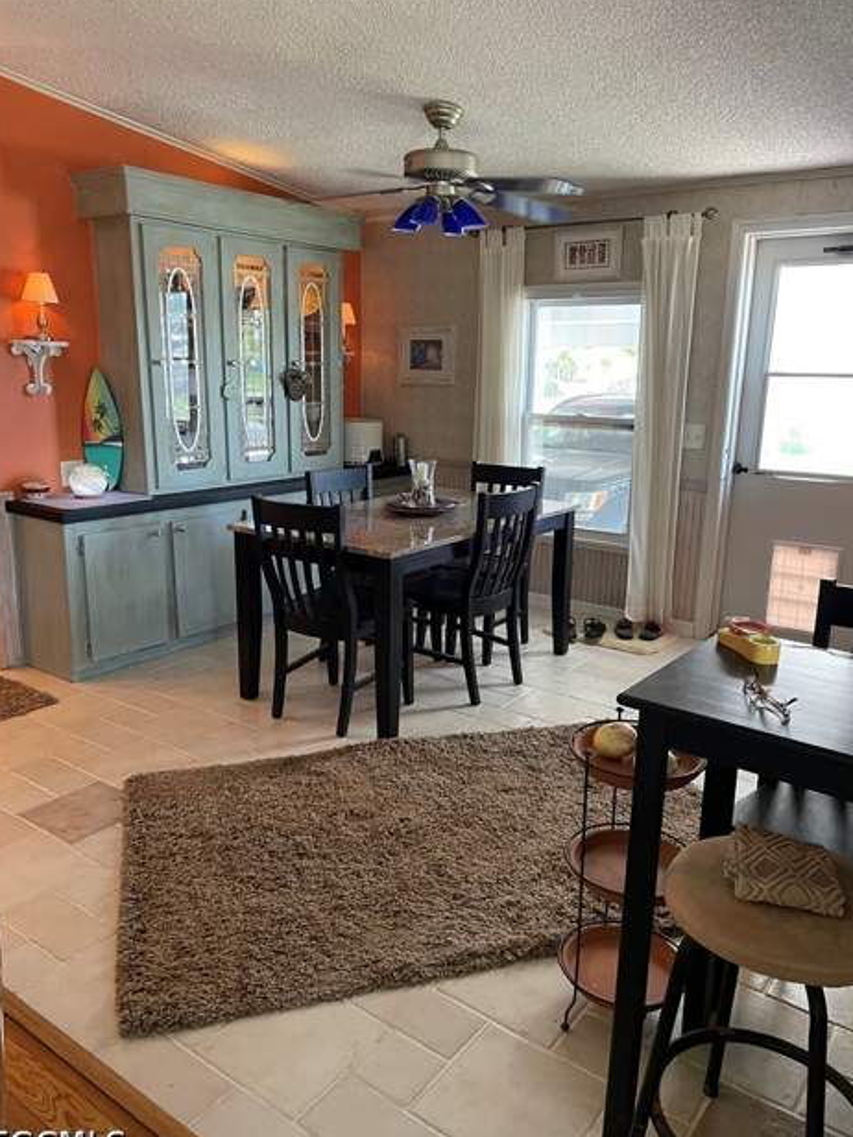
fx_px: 887
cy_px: 580
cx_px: 425
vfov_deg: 65.3
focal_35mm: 27
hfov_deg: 51.4
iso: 320
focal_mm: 4.2
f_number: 1.6
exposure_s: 1/60
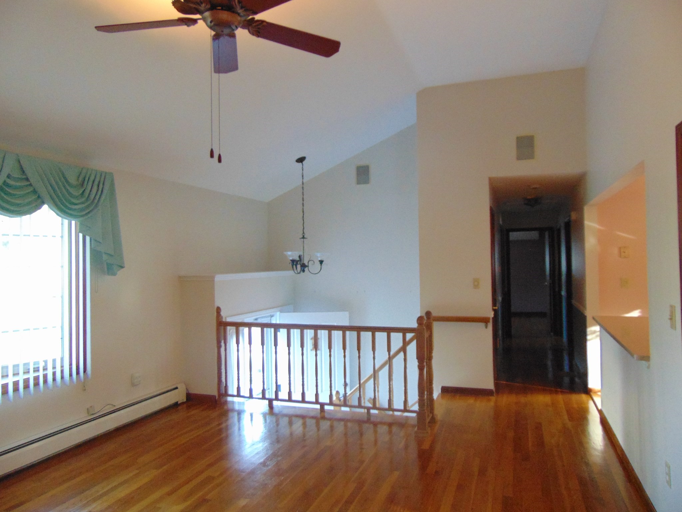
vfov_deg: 54.9
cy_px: 256
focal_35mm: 25
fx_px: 493
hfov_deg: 69.4
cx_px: 341
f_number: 3
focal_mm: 4.5
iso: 400
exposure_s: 1/25
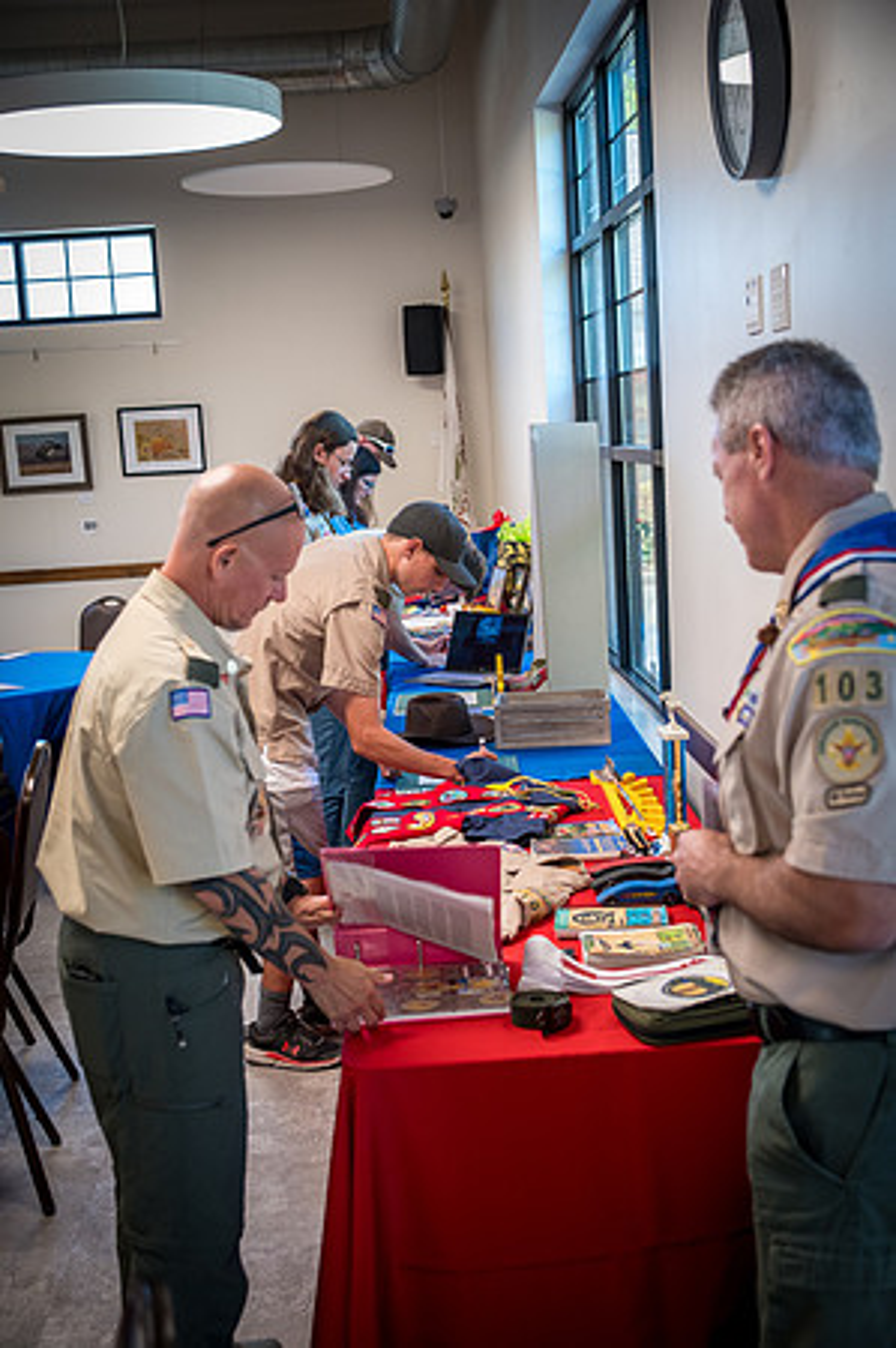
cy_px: 674
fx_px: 1721
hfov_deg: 29.2
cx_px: 448
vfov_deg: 42.8
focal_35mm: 46
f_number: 4
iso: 2000
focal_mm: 46
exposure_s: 1/125
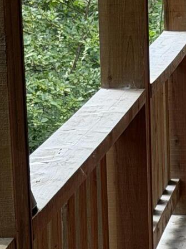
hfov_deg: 6.8
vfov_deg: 9.1
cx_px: 308
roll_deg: -0.4
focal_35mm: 215
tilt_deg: -15.1
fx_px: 1541
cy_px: 328
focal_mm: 6.76
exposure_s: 1/216
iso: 50
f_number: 1.78
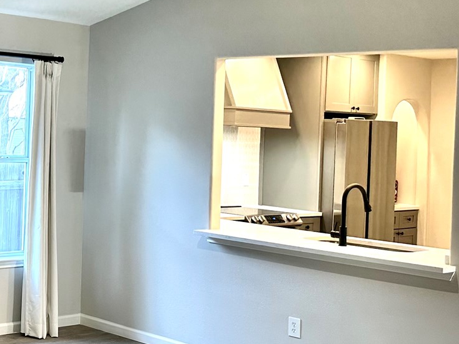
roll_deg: -3.3
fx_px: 888
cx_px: -21
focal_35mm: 67
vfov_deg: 21.8
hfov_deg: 27.0
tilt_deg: -0.4
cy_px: 114
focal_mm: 6.86
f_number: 1.78
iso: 160
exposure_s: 1/60
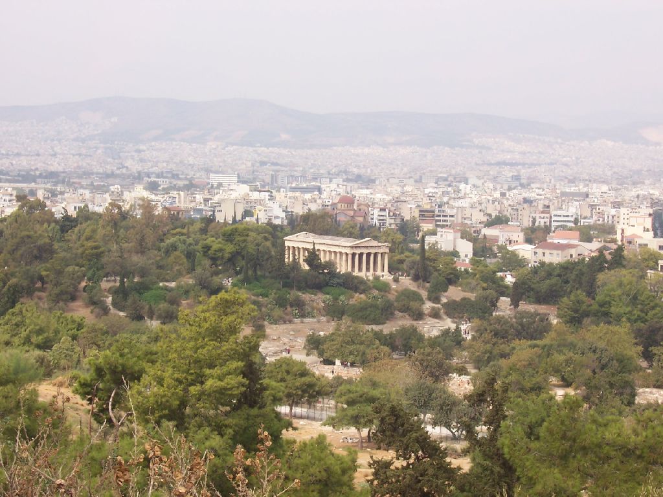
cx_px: 332
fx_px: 1571
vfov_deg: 18.0
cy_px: 248
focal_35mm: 82
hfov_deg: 23.8
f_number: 8
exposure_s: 1/180
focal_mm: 13.5
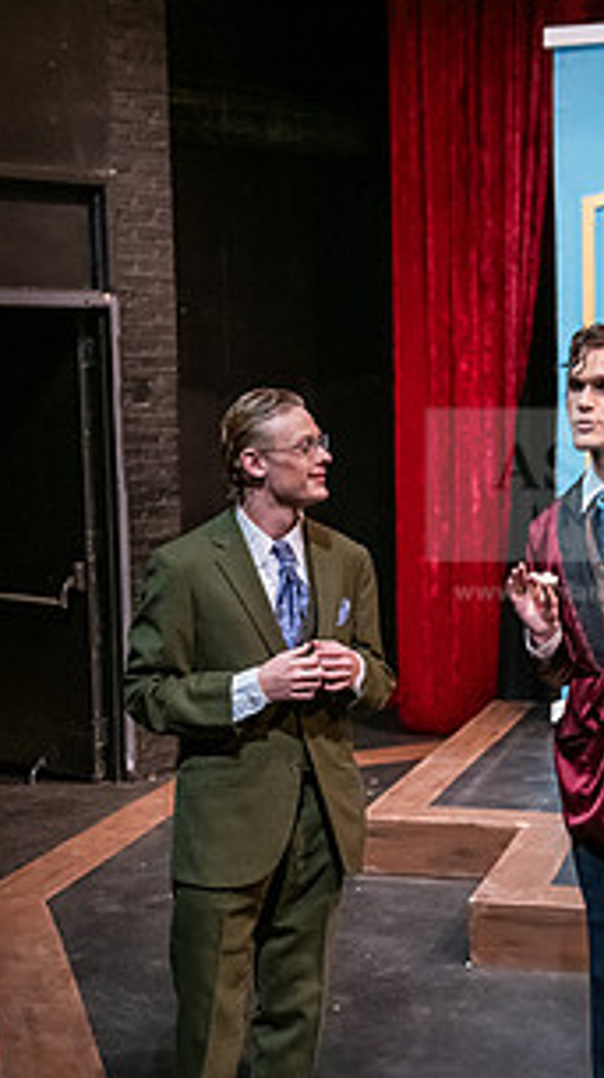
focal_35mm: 65
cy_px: 629
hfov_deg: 18.5
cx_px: 371
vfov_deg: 32.3
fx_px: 1855
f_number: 3.2
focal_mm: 42
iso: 3200
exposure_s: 1/200
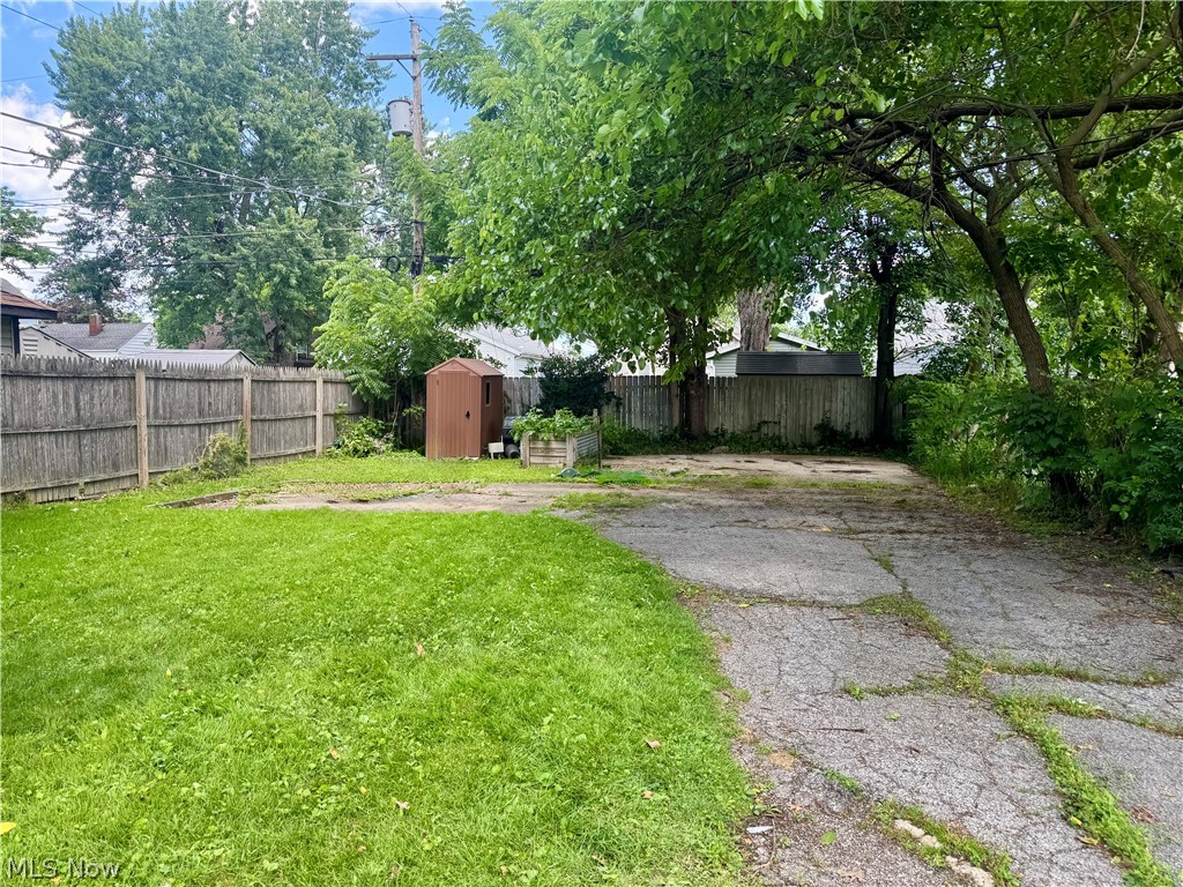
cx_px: 592
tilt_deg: -2.1
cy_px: 444
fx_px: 820
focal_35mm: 24
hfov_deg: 71.6
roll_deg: +0.8
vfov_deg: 56.8
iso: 80
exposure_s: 1/312
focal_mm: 6.76
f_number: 1.78
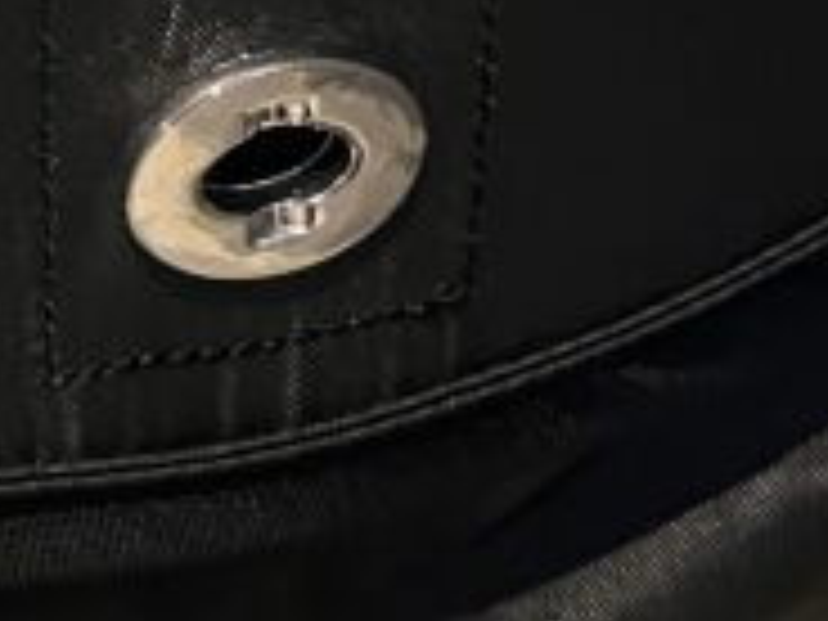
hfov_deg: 13.2
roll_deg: +5.6
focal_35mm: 145
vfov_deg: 10.1
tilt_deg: -19.0
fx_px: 3468
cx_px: -180
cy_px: -22
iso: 1000
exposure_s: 1/30
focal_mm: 5.7
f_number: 1.5
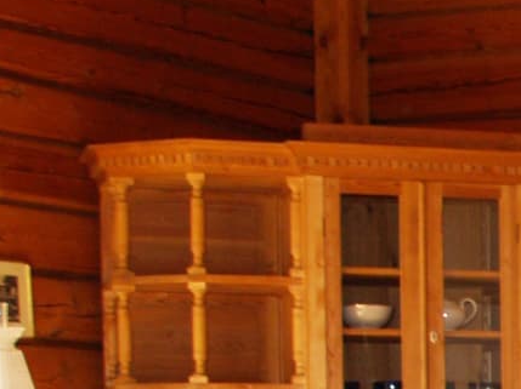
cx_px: 1213
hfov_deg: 10.3
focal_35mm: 168
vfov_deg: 8.4
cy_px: 745
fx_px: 2526
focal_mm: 18
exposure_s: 1/40
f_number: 3.8
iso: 320
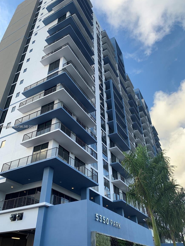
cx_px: 92
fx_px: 192
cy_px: 127
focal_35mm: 27
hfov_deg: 51.4
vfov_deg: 65.3
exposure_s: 1/388
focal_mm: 4.25
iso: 25
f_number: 1.8
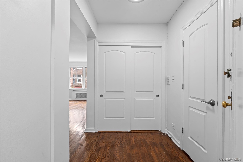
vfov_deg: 81.2
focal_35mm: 14
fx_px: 94
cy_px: 81
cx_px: 122
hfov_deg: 104.3
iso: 400
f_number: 10
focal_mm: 14
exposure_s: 1/2.5
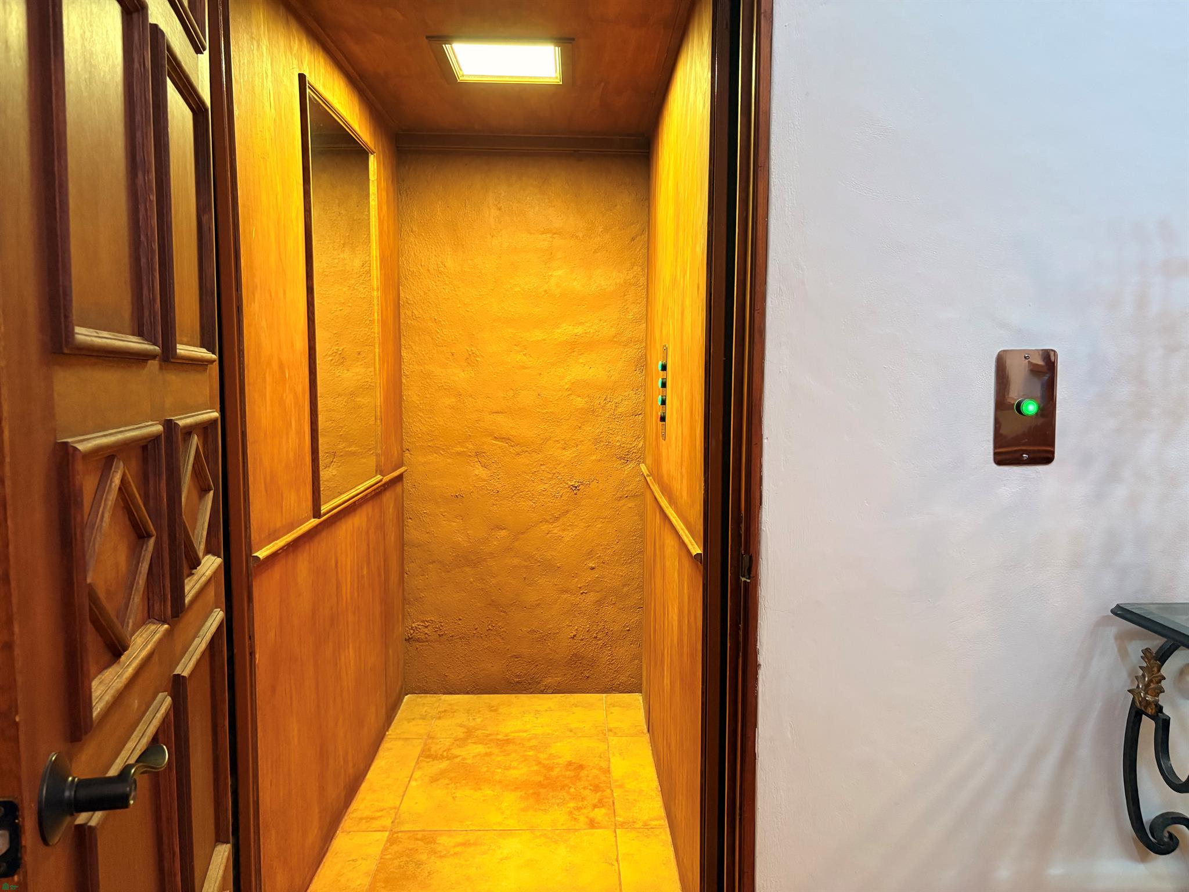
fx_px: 893
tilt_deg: -5.3
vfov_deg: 53.1
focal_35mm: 26
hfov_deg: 67.3
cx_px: 594
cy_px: 446
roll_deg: +0.4
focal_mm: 5.96
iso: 500
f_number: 1.6
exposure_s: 1/60
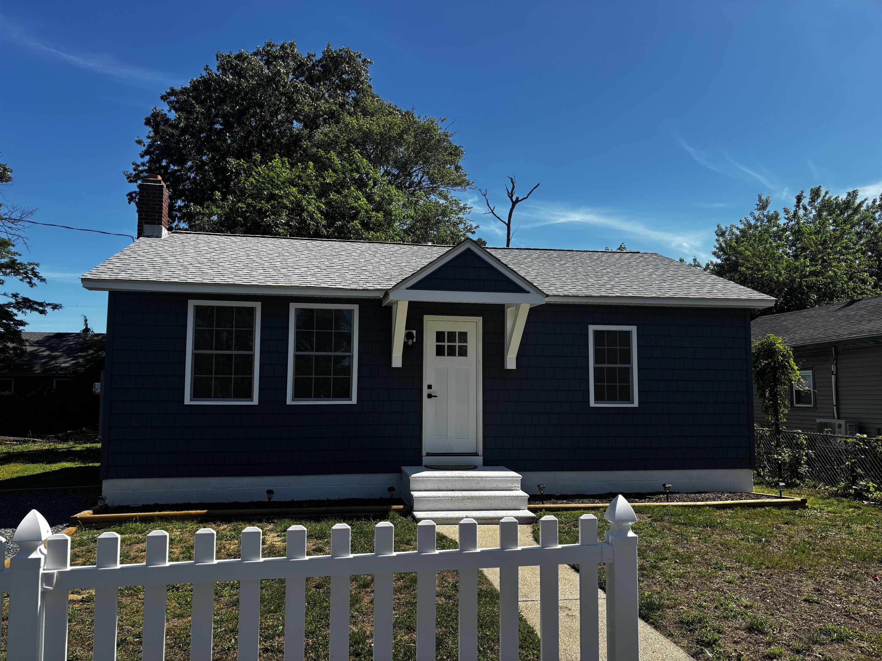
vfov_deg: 53.1
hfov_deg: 67.3
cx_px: 441
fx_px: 662
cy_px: 330
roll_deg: +0.1
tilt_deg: +5.5
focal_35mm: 26
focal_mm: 5.96
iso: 50
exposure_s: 1/2242
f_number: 1.6
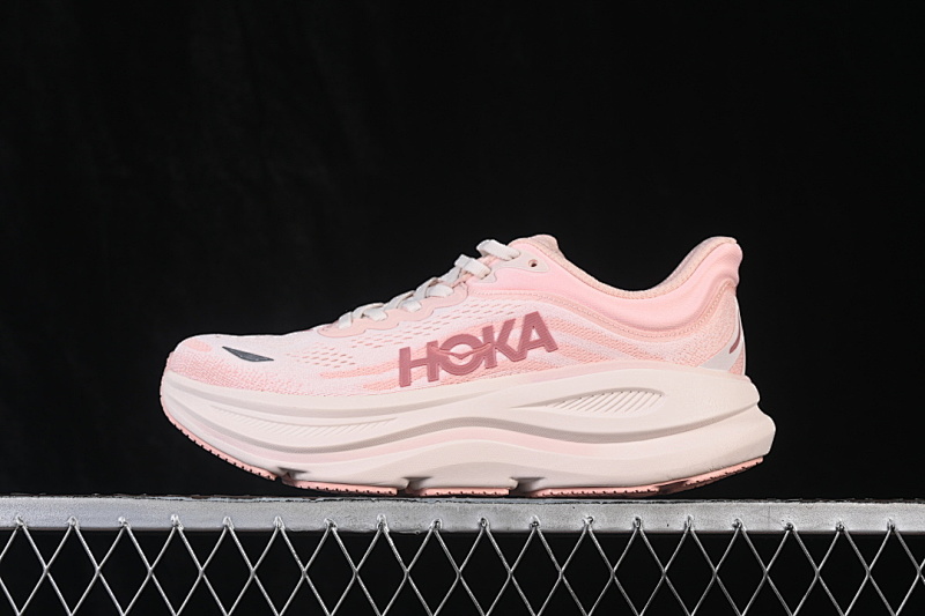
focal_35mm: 75
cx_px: 462
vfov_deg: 18.2
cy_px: 308
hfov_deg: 27.0
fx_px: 1927
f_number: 8
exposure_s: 1/80
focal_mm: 50
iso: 160
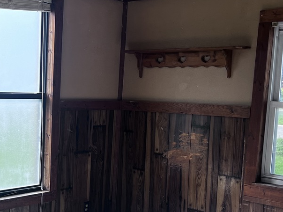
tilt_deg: -7.7
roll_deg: -2.3
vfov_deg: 23.5
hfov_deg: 30.7
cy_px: 142
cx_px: 76
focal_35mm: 62
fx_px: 507
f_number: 1.5
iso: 50
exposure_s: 1/949
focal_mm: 5.7
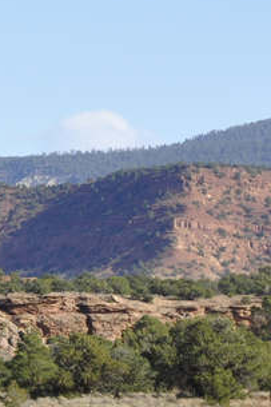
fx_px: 5976
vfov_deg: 3.9
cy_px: 17
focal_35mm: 529
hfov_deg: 2.6
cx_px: -48
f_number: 9
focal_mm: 105
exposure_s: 1/320
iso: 200
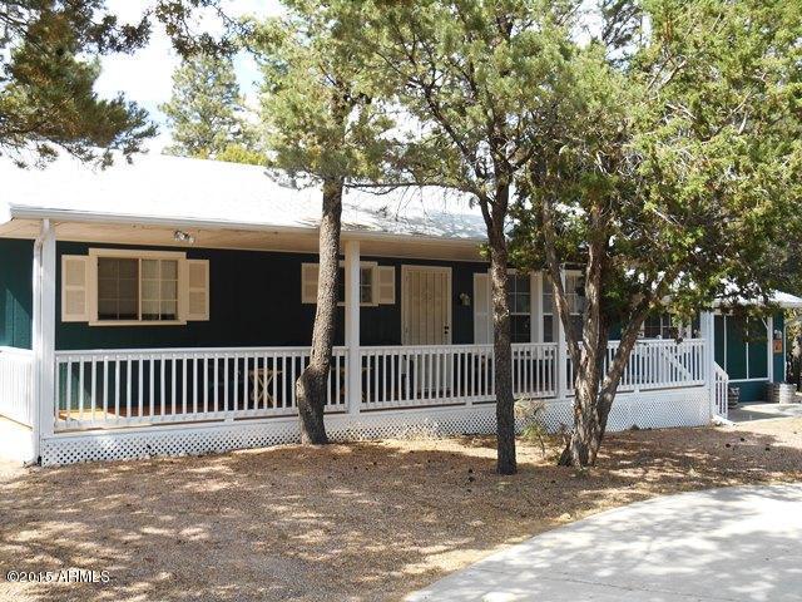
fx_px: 950
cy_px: 301
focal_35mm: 41
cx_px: 401
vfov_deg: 35.1
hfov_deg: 45.8
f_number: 3.9
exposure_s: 1/200
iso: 80
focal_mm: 7.2
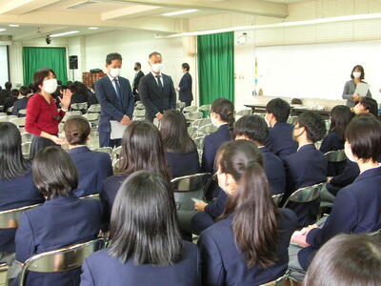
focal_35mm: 42
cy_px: 143
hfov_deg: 44.8
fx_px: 462
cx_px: 190
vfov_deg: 34.3
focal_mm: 7.1
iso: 89
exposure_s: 1/6.1
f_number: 3
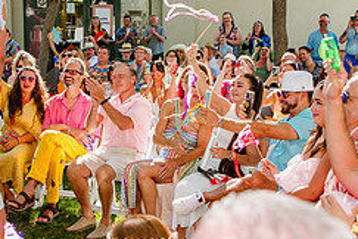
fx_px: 646
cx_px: 162
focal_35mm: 65
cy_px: 142
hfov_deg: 30.9
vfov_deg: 20.9
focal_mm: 24
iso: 200
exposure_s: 1/320
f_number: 2.8
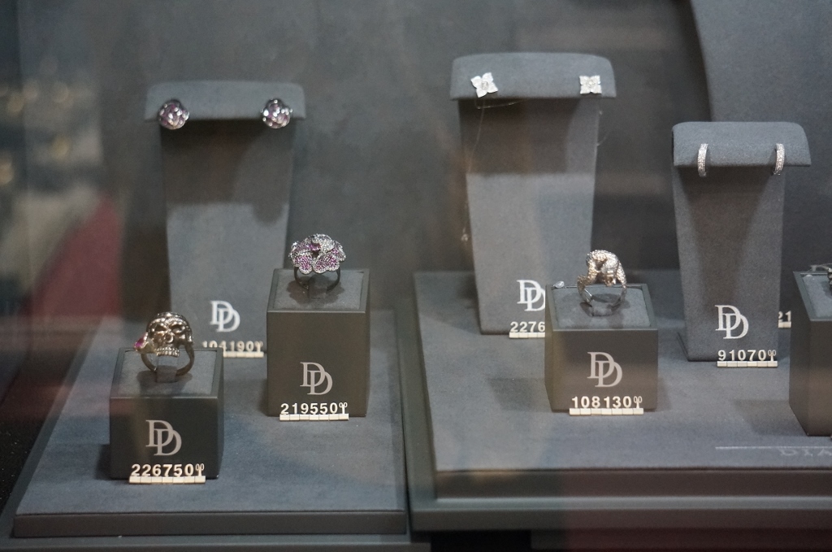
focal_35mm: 100
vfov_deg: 13.6
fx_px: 2319
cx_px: 416
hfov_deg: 20.3
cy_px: 276
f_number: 4.5
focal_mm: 67
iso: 3200
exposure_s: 1/125
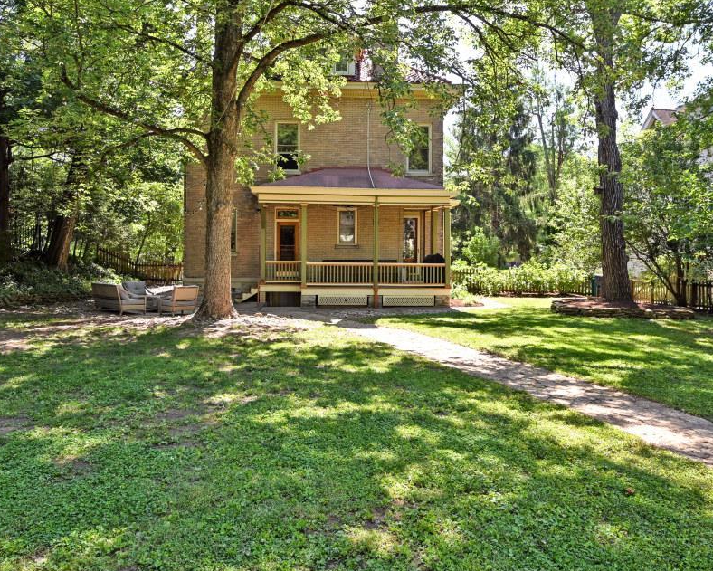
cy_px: 244
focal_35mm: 25
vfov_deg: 56.6
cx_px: 337
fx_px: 528
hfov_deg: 68.0
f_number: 5
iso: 200
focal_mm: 14
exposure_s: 1/250
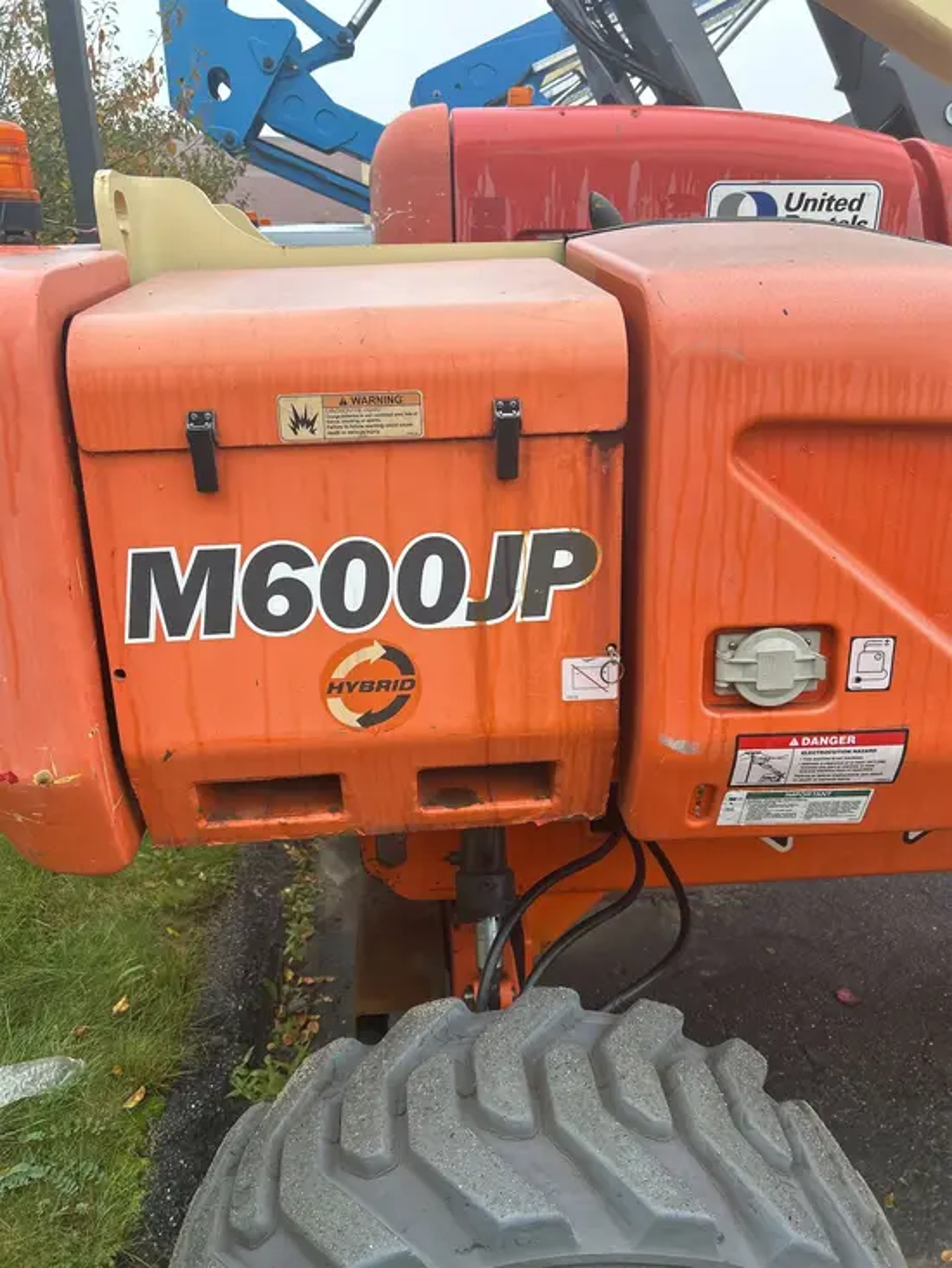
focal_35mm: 26
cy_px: 634
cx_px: 476
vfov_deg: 67.3
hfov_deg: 53.1
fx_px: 953
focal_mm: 5.7
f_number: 1.5
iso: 40
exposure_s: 1/266
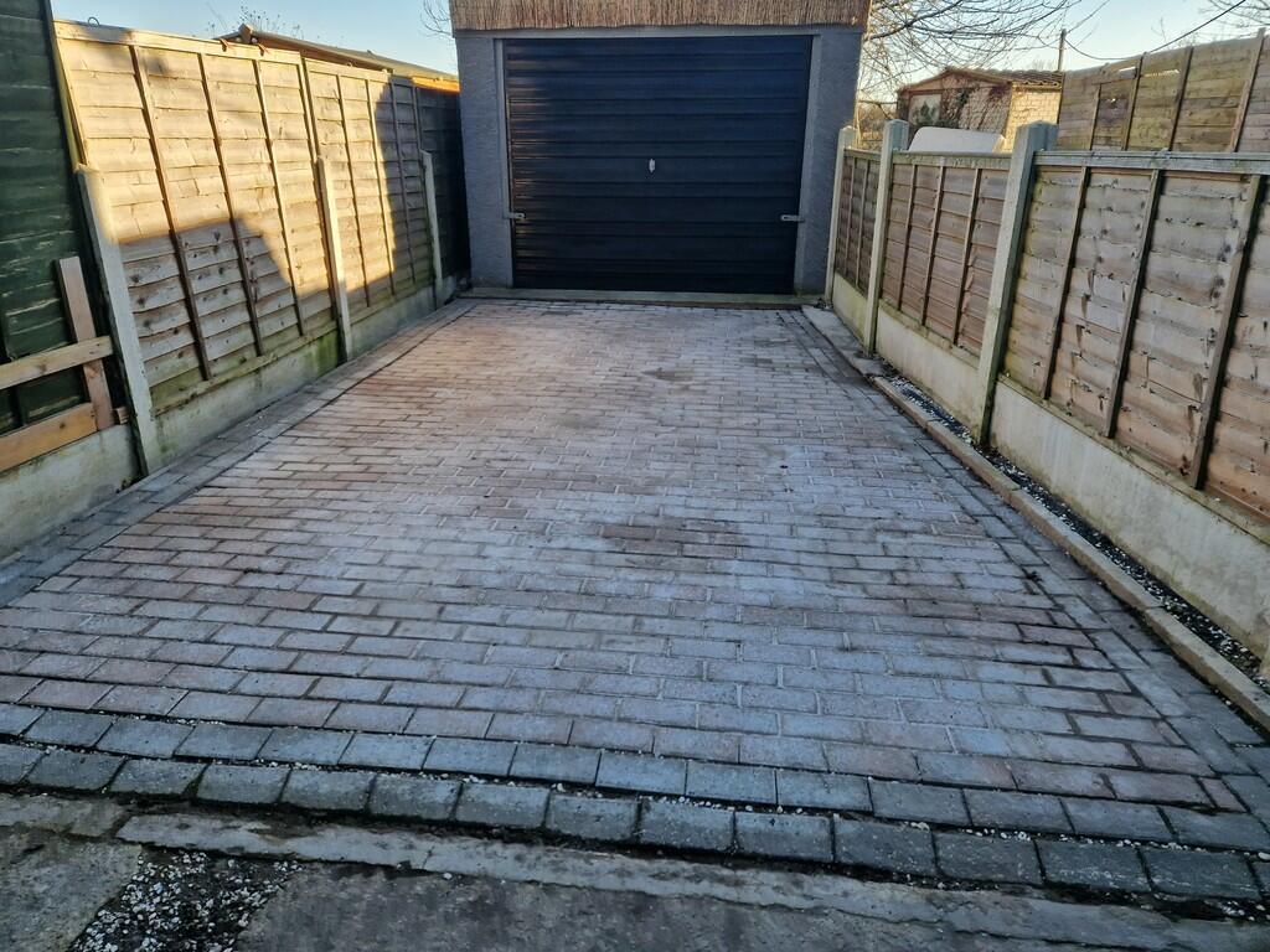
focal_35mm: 23
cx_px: 635
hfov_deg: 73.9
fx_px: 844
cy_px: 476
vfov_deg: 58.9
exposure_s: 1/331
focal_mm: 5.4
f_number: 1.8
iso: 50
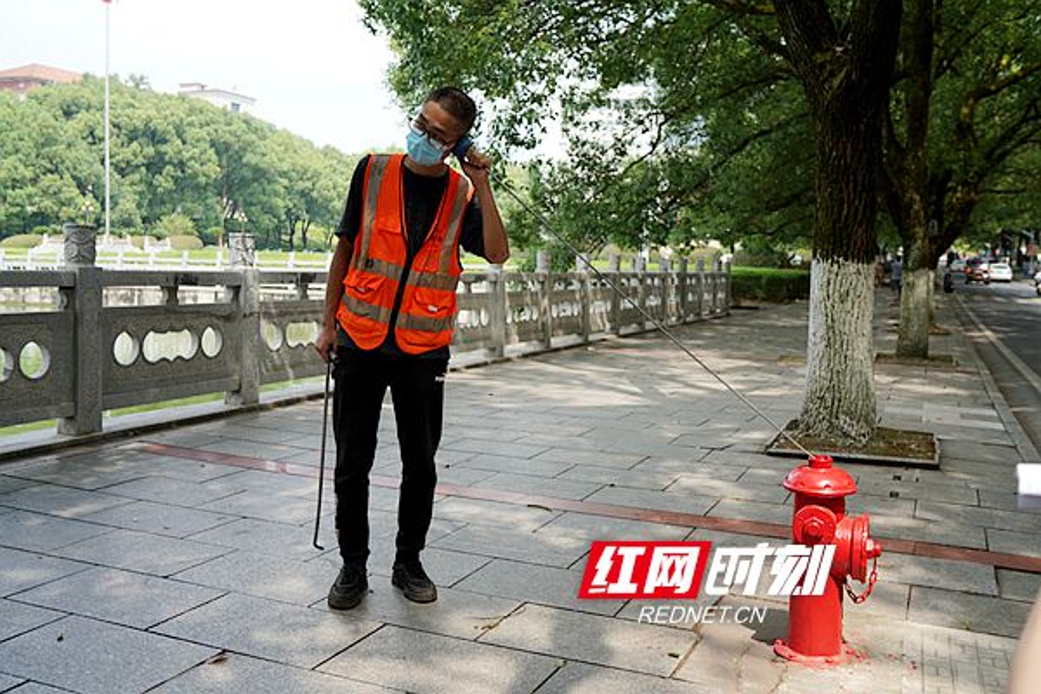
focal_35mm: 35
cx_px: 520
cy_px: 347
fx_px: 1012
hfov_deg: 54.4
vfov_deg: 37.9
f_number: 4.5
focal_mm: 35
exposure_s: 1/200
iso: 100
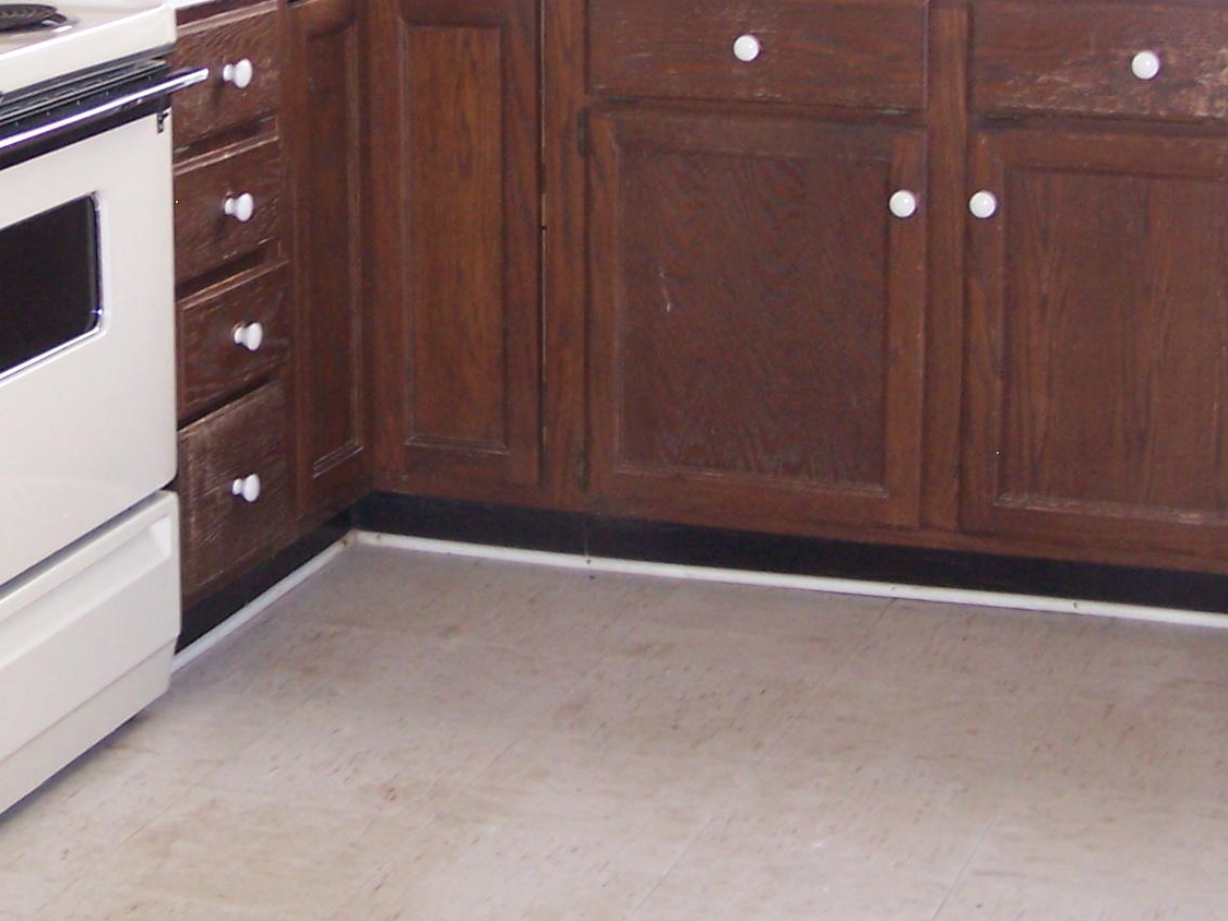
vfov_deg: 16.7
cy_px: 93
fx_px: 3087
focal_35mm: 87
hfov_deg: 22.4
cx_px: 443
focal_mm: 6.3
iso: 140
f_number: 2.8
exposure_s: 1/60
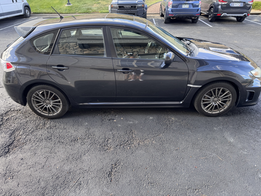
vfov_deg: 56.8
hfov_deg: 71.6
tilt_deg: -33.7
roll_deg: +1.7
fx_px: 181
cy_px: 98
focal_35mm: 24
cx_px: 130
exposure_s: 1/121
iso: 64
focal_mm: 6.76
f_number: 1.78
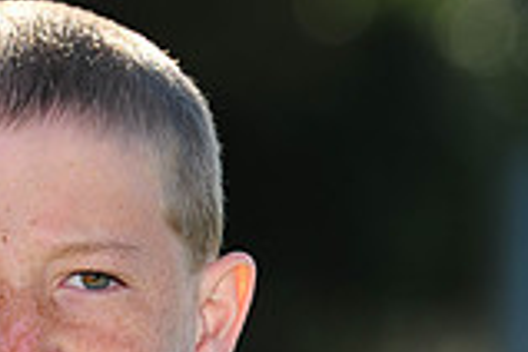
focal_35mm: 730
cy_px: 508
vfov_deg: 1.9
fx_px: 10706
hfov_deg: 2.8
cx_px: 20
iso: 200
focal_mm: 200
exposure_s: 1/500
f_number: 5
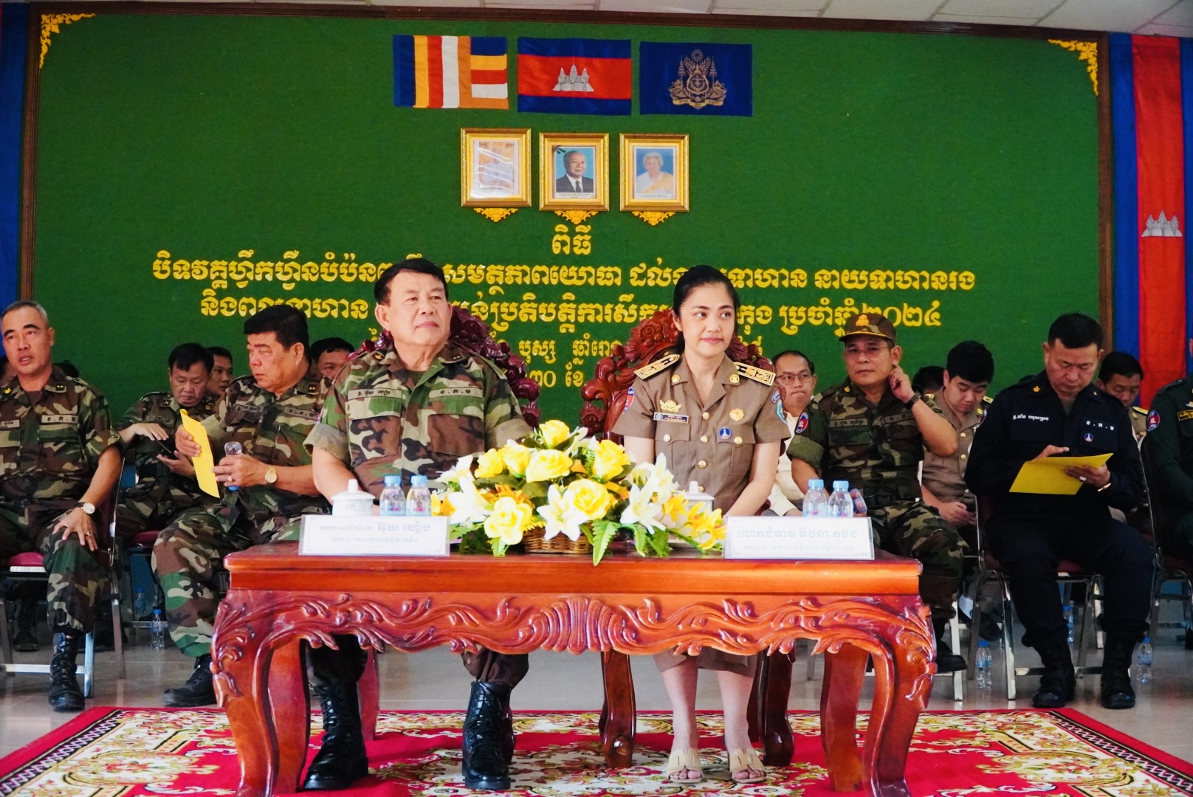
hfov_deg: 43.6
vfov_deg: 29.9
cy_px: 398
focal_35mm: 45
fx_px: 1492
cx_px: 596
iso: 10000
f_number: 4.5
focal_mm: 30
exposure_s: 1/640
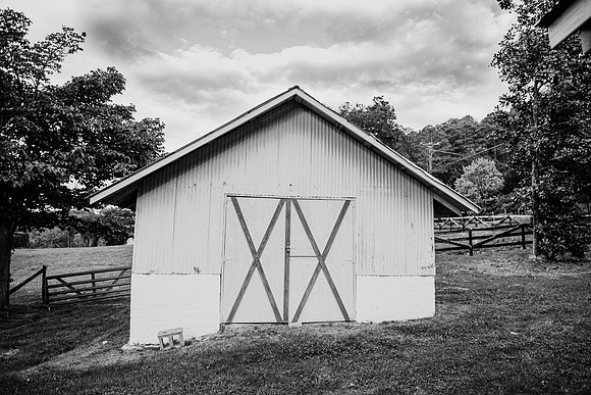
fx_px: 394
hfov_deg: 73.7
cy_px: 198
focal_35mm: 24
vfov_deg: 53.2
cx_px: 296
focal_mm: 24
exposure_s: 1/200
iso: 160
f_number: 2.8
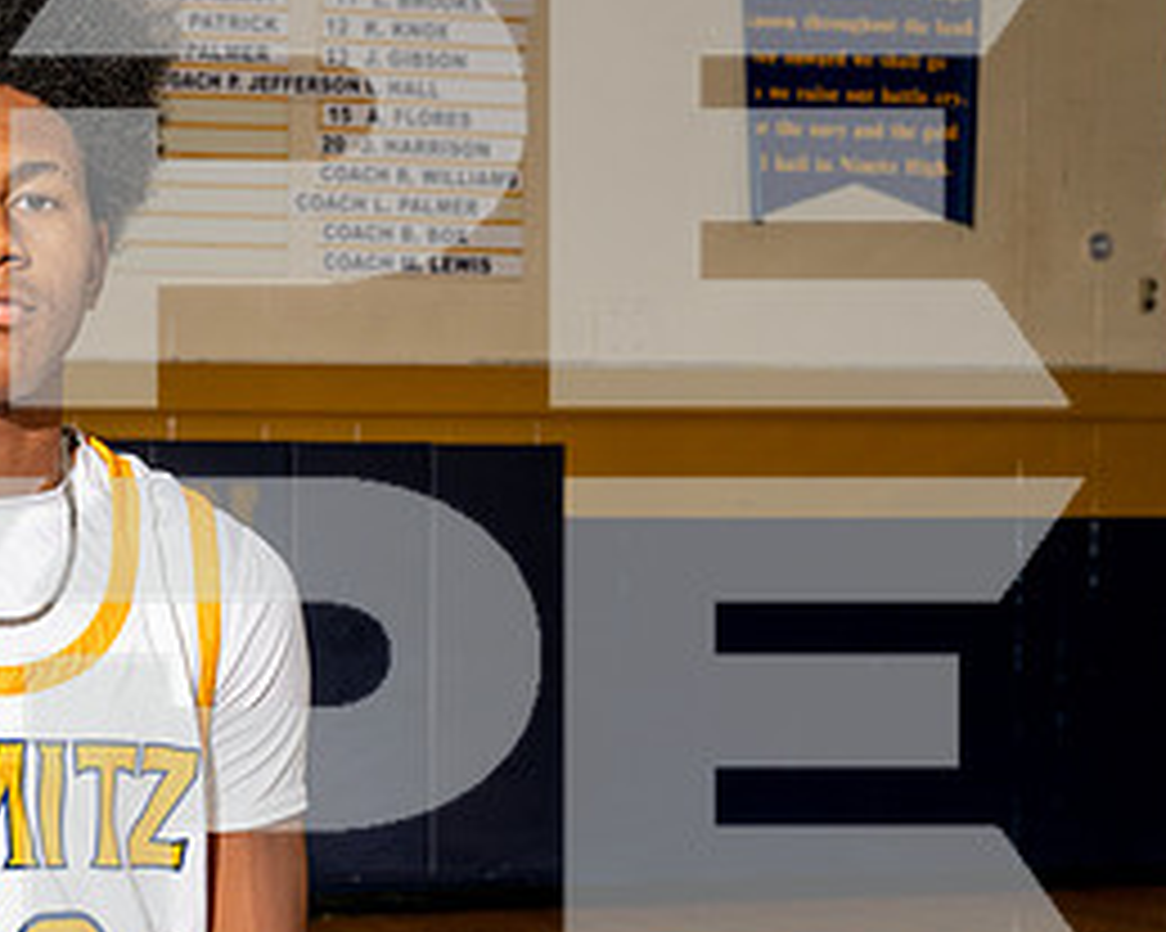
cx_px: -63
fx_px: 2760
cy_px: 718
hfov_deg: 22.7
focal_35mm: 80
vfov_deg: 19.0
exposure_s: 1/250
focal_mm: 38
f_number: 8
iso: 800
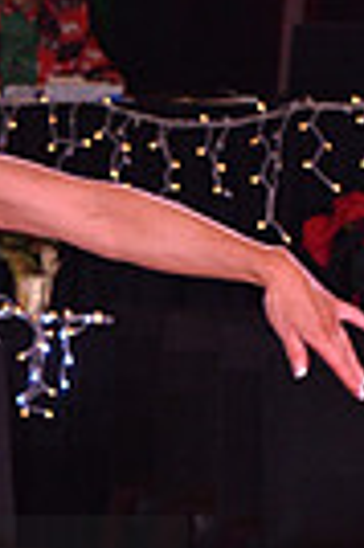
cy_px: 654
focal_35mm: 485
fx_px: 7374
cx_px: -374
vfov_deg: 4.2
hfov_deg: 2.8
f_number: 6.3
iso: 2000
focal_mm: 112
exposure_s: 1/250
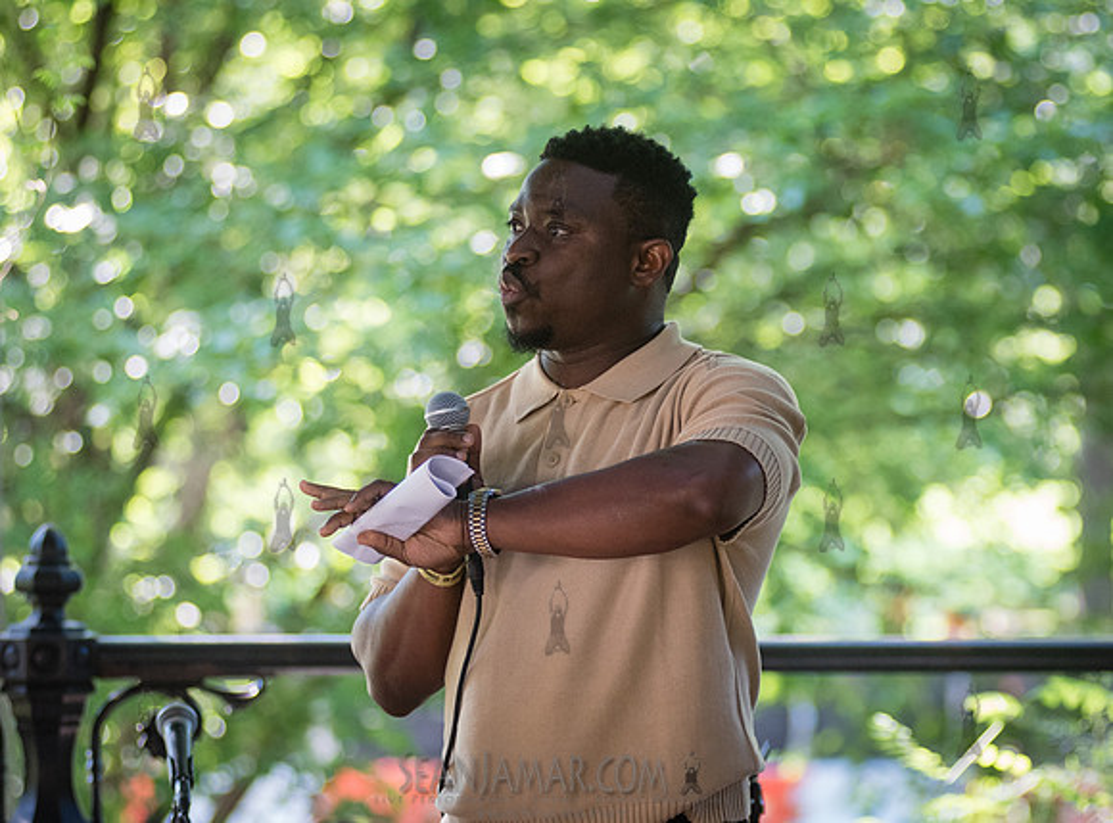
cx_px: 678
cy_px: 370
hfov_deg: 13.2
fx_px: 4820
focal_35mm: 151
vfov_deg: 9.8
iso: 1600
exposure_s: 1/400
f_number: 2.8
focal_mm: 100
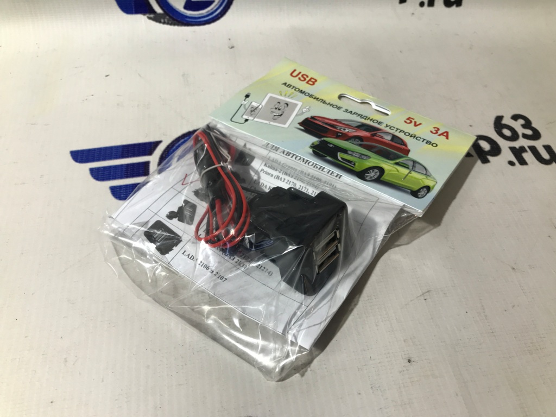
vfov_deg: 49.7
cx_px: 278
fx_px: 450
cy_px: 208
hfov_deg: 63.4
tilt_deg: -51.5
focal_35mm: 28
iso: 40
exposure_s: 1/100
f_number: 1.8
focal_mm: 3.99
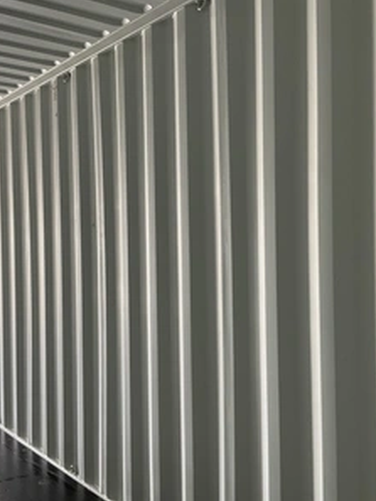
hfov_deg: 36.8
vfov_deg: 47.8
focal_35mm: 39
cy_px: 250
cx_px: 179
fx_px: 564
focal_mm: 3
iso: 64
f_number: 1.8
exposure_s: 1/73
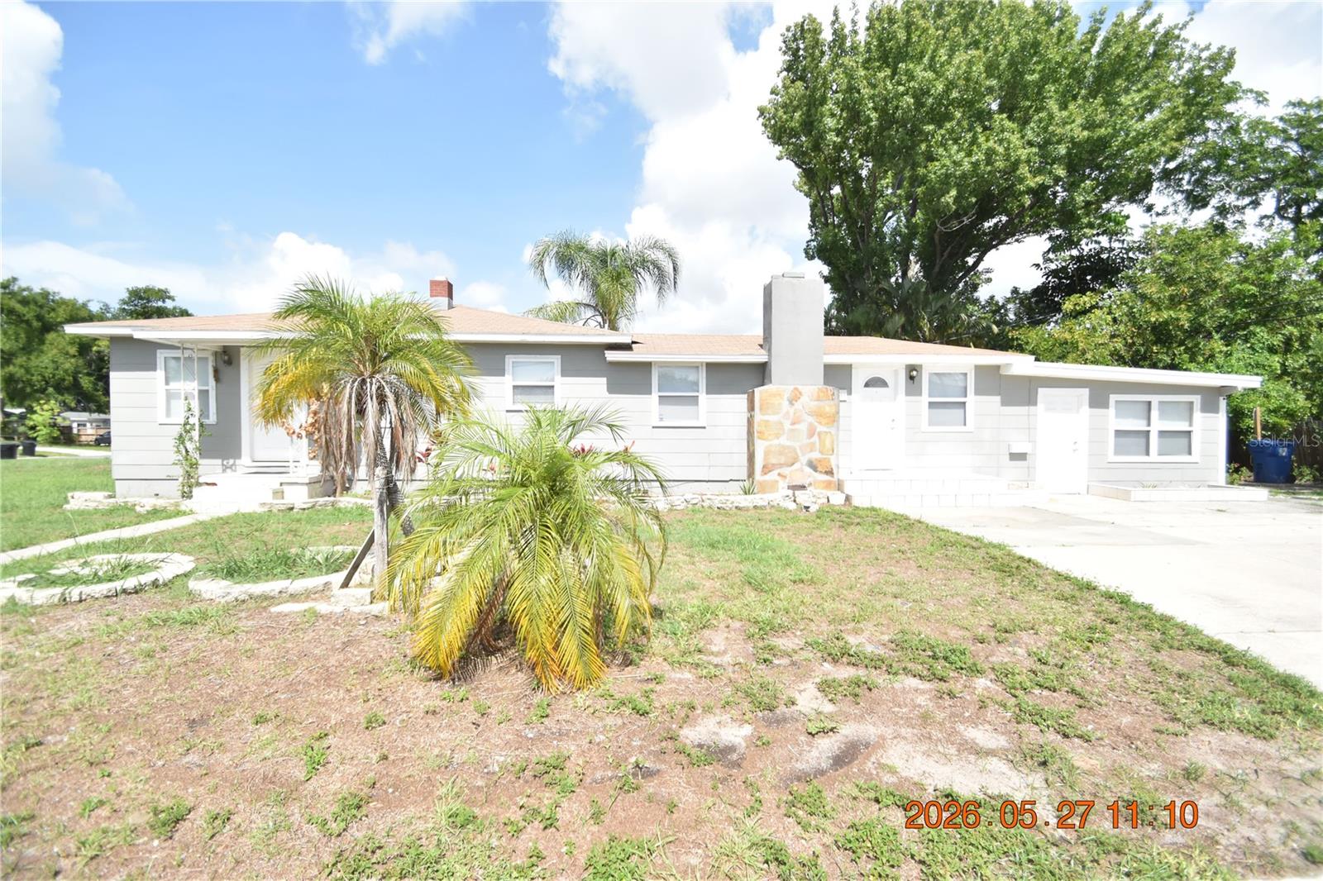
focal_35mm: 15
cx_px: 662
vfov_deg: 77.3
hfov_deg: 100.4
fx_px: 551
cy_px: 440
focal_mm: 10
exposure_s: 1/4000
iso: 800
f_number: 3.5
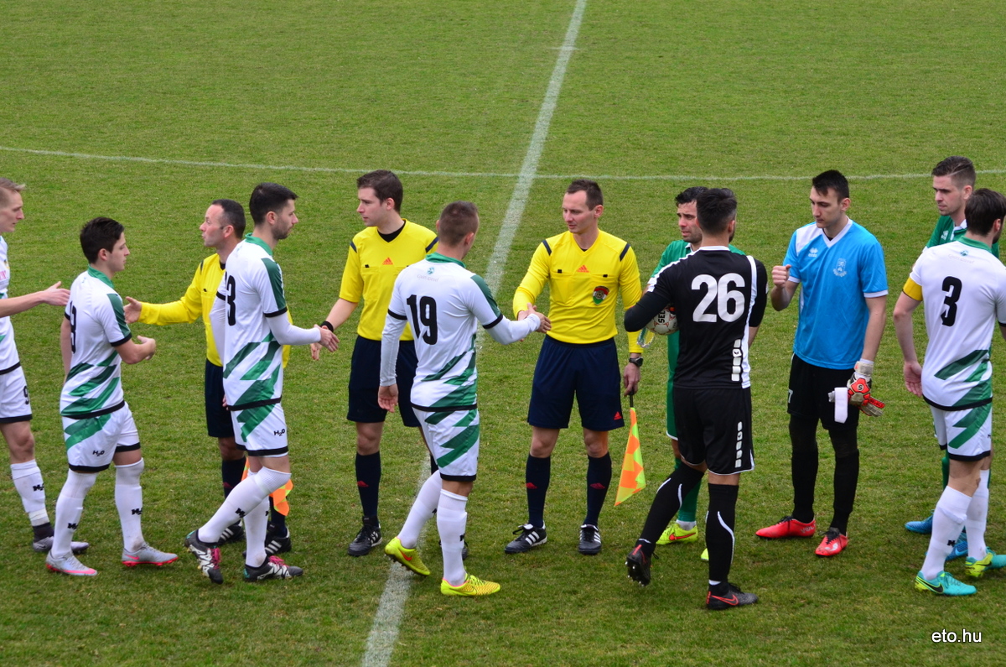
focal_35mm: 120
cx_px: 503
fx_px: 3347
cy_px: 334
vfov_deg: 11.4
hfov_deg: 17.1
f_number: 6.3
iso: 800
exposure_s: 1/640
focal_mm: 80
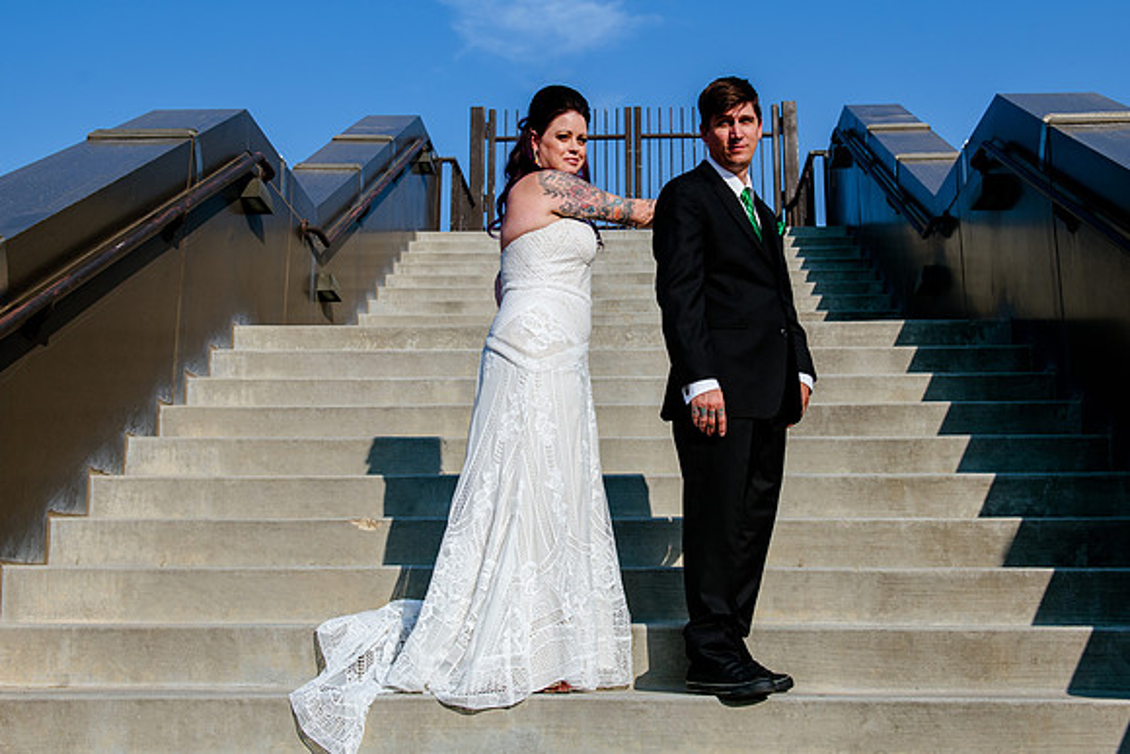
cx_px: 565
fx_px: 1409
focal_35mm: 45
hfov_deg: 43.7
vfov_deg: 29.8
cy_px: 281
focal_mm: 35
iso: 160
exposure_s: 1/640
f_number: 6.3
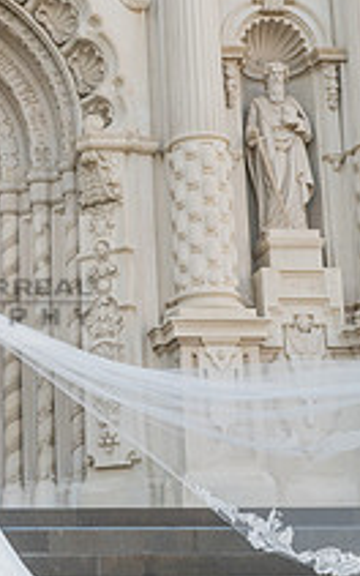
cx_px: -53
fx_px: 1208
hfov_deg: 16.4
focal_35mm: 77
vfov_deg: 26.8
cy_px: 287
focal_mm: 24
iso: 400
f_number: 5.6
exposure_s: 1/250
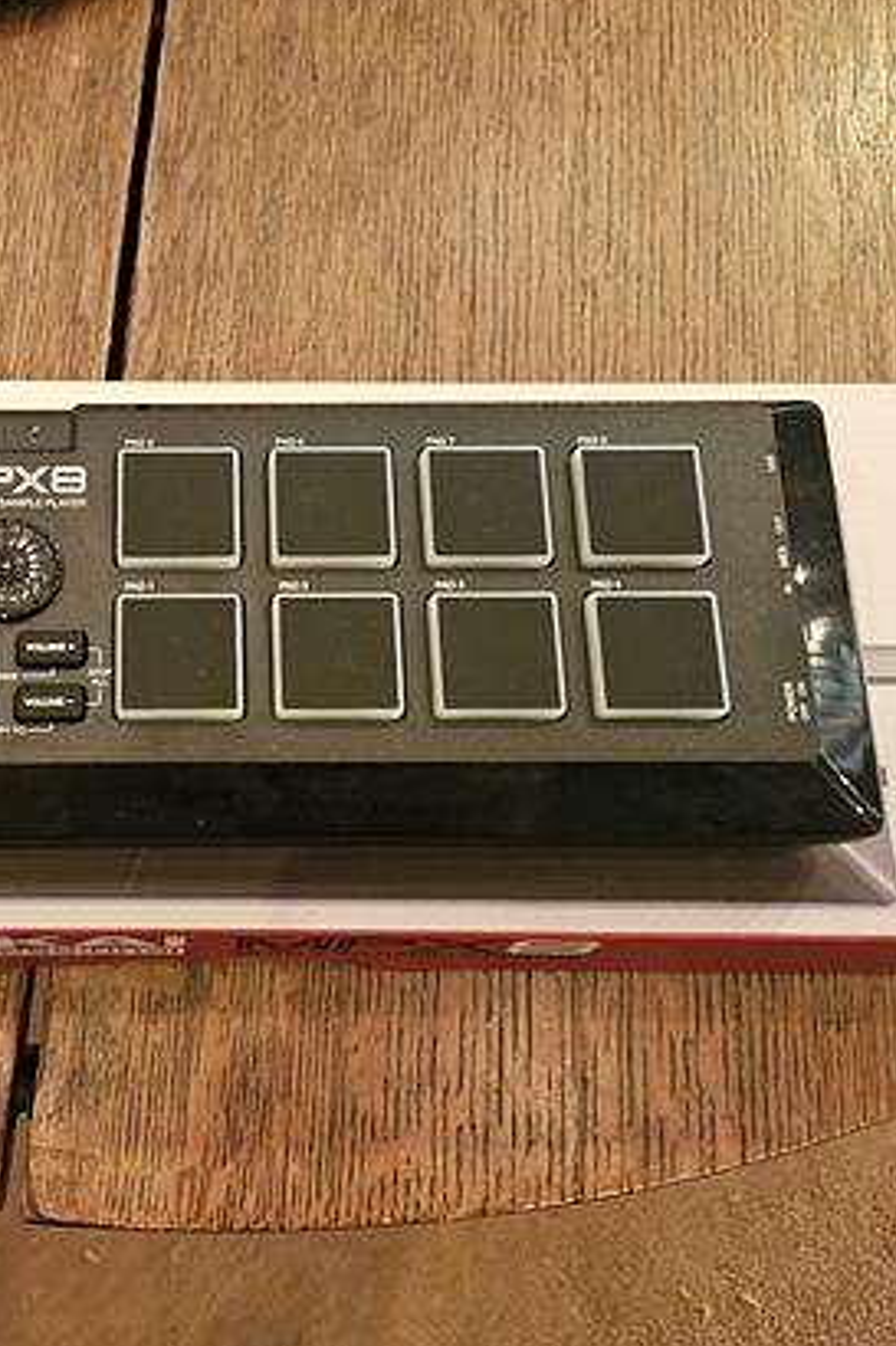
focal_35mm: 35
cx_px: 181
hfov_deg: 36.5
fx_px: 1308
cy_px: 614
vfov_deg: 54.4
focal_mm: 5.4
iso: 1600
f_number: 1.8
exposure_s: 1/24
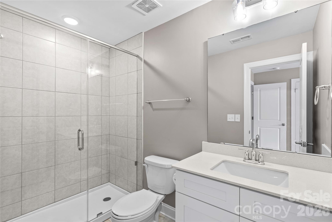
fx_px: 148
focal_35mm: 16
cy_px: 111
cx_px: 166
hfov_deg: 96.7
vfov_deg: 73.7
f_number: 8
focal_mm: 16
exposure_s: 1/2.5
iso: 100
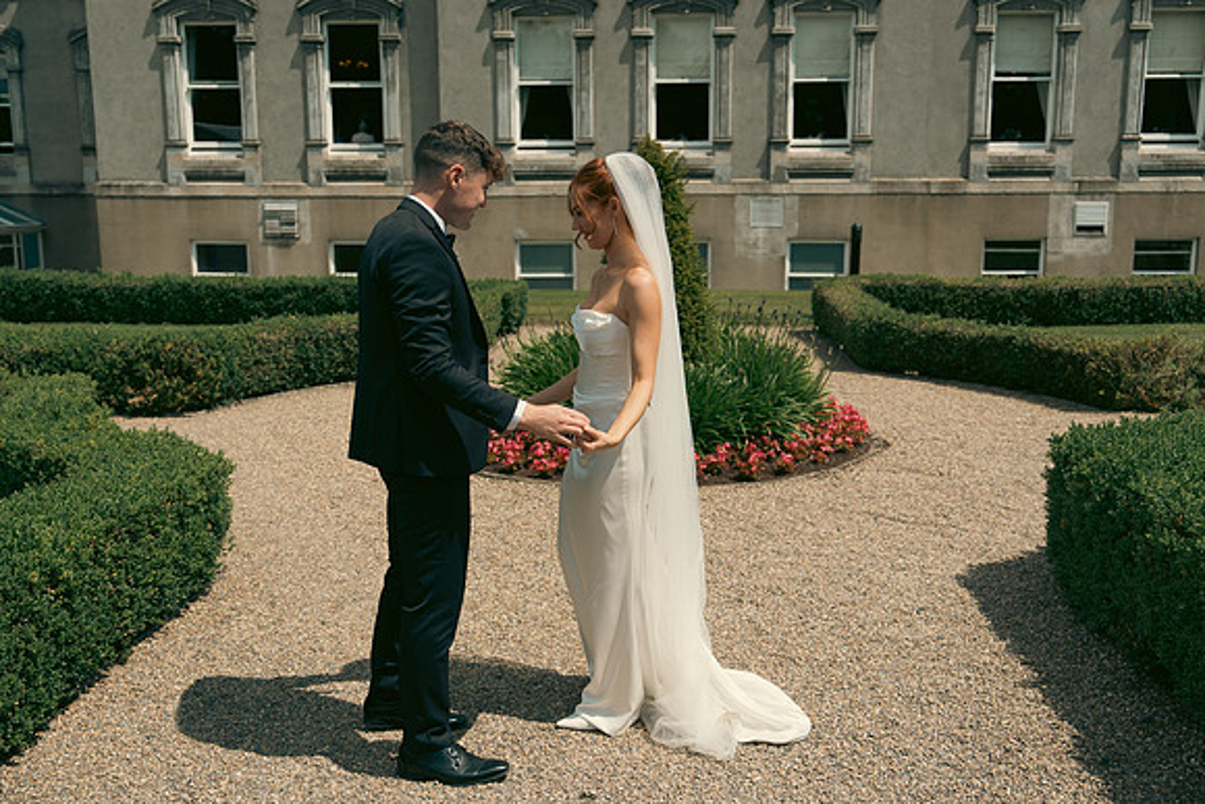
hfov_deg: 55.8
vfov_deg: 38.9
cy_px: 402
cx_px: 602
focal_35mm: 34
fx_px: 1138
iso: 125
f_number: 3.5
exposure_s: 1/2000
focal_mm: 34
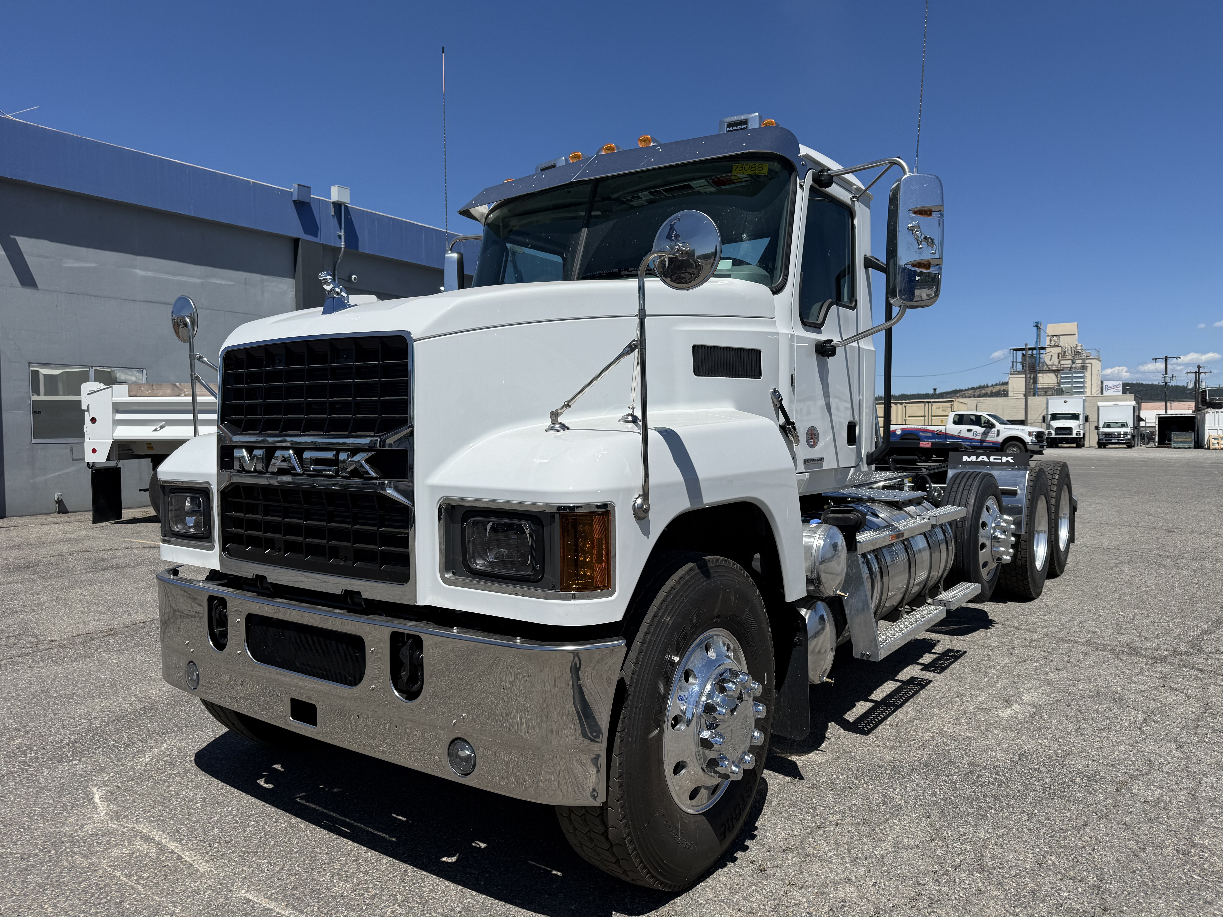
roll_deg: +1.0
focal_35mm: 24
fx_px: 848
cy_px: 458
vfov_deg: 56.8
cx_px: 612
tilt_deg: -1.4
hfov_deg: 71.6
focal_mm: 6.76
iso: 80
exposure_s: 1/8130
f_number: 1.78
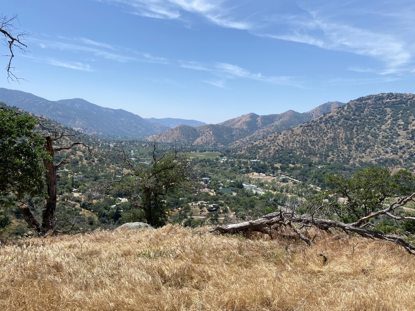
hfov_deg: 67.3
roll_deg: -2.9
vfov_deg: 53.1
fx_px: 312
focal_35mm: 26
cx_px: 208
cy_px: 156
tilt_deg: -5.3
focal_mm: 4.25
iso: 32
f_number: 1.8
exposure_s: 1/3401
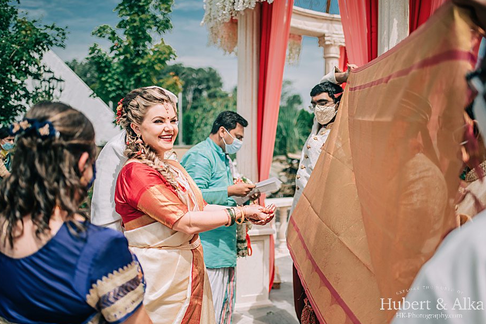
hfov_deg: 53.1
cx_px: 244
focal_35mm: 36
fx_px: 486
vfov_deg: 36.9
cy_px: 161
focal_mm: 35
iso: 200
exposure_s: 1/8000
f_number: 1.8
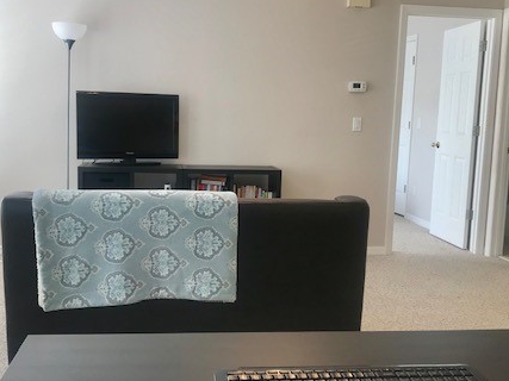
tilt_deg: -8.4
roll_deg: -1.6
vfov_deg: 34.3
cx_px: 249
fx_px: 617
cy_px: 205
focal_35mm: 42
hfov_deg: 44.8
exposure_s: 1/60
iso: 25
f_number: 1.8
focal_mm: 3.99
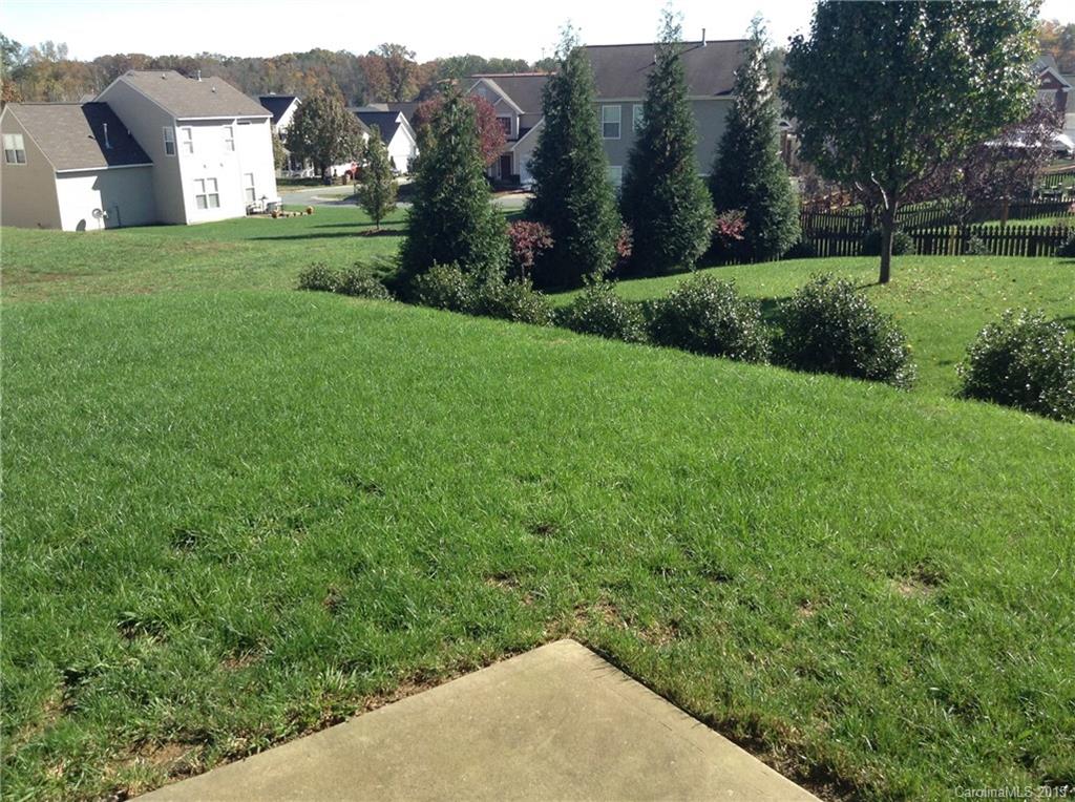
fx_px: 1023
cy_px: 401
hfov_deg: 55.4
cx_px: 538
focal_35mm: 33
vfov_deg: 42.8
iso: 25
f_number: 2.4
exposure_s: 1/487
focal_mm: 3.3
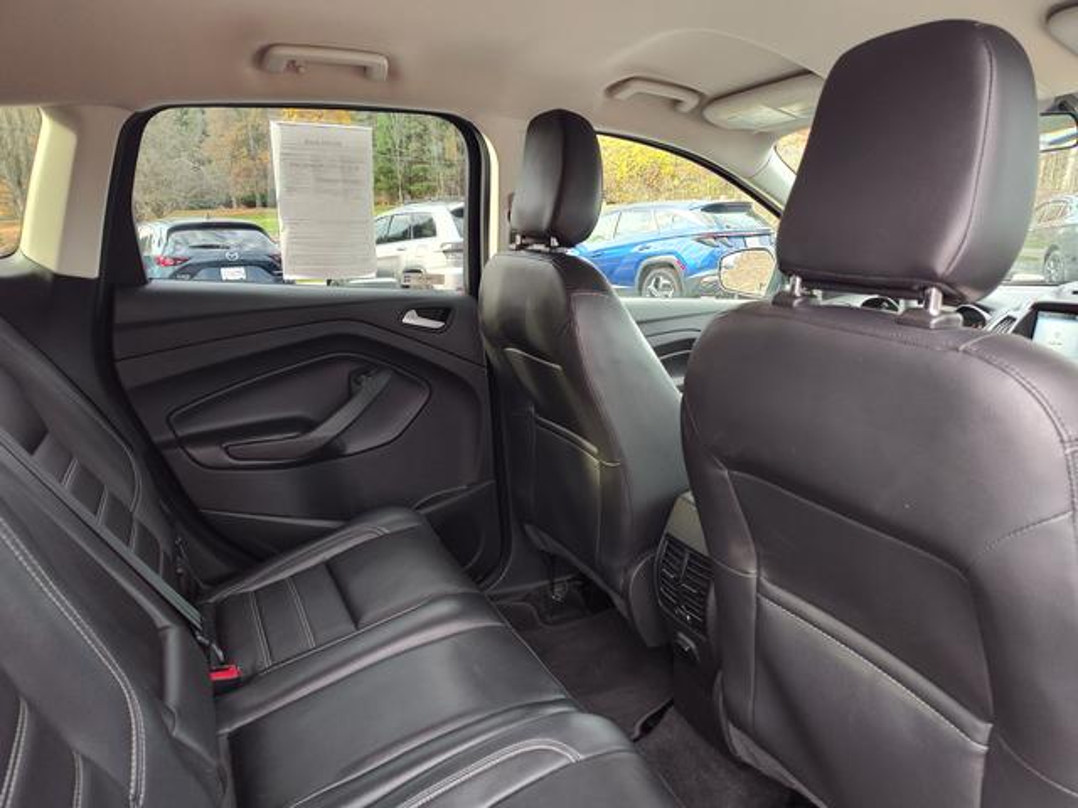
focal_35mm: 23
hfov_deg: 73.9
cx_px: 539
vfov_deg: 58.9
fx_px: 716
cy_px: 404
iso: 227
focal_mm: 5.56
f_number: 1.88
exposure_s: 1/120
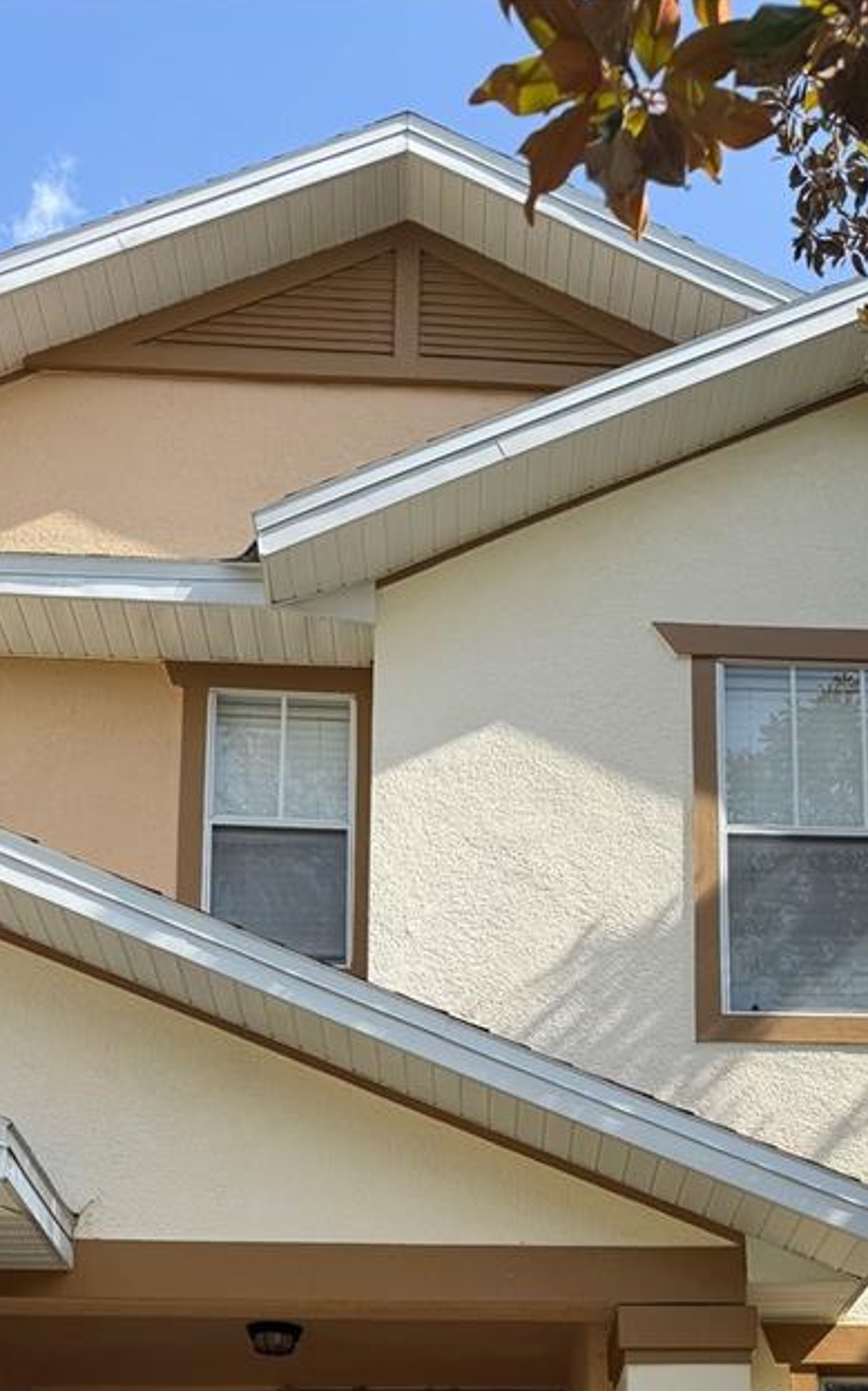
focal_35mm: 49
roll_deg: +0.3
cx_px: 589
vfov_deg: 37.5
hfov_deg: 26.2
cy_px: 1331
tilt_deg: +14.6
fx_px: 1856
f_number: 1.78
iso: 80
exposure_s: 1/1901
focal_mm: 6.76
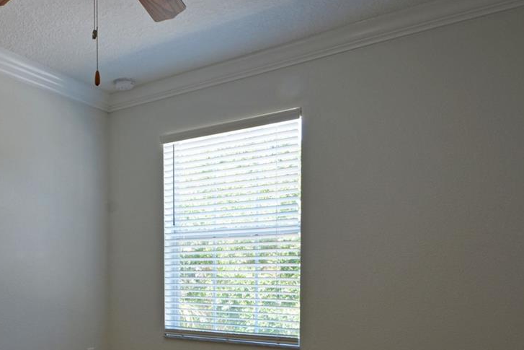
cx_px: 96
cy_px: 289
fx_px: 480
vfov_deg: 38.2
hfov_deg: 53.0
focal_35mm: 33
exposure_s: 1/4
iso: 100
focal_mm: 10
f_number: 13
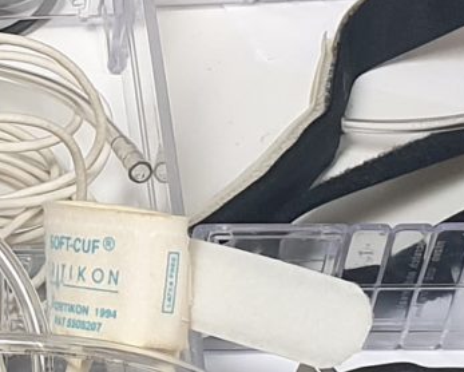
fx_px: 2569
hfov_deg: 10.0
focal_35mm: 187
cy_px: 40
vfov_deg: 8.2
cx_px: -203
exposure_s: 1/50
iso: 160
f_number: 2.4
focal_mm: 4.3
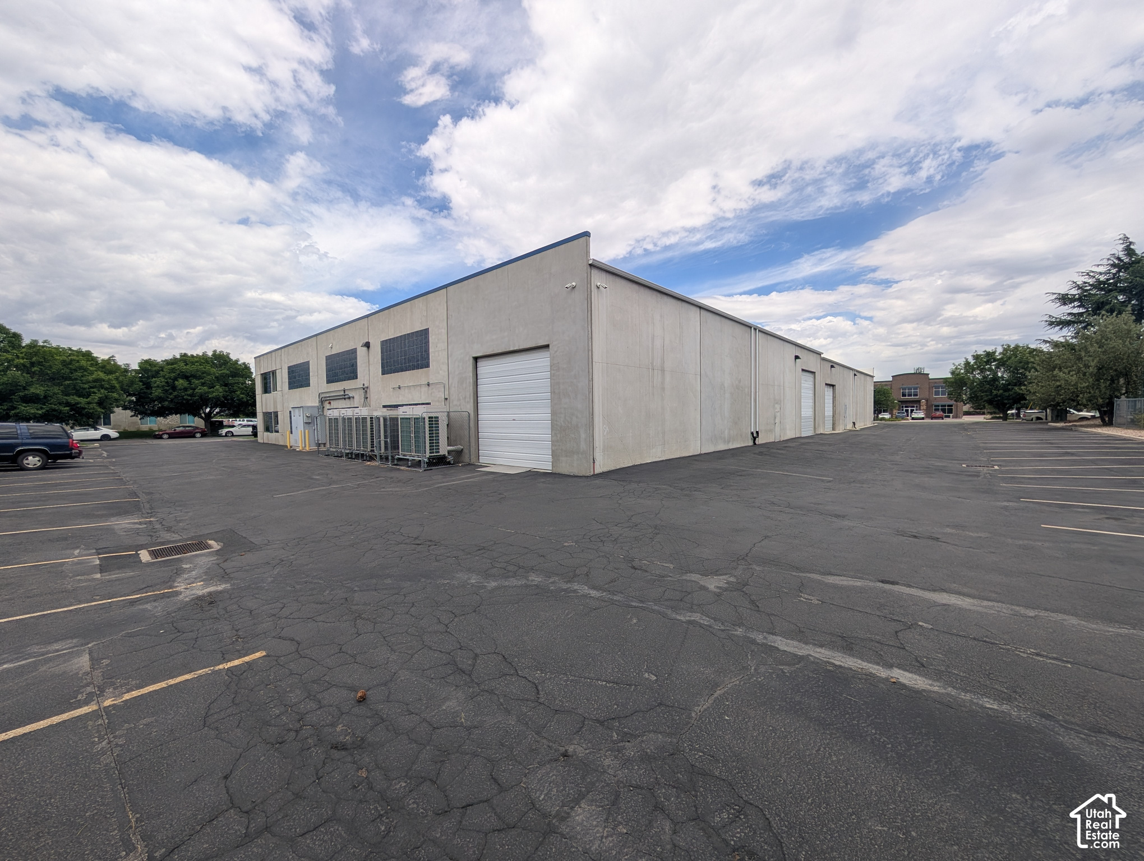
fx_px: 397
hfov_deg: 110.5
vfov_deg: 94.6
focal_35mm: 12
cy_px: 430
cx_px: 572
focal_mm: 2.02
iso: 56
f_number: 1.7
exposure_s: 1/3077
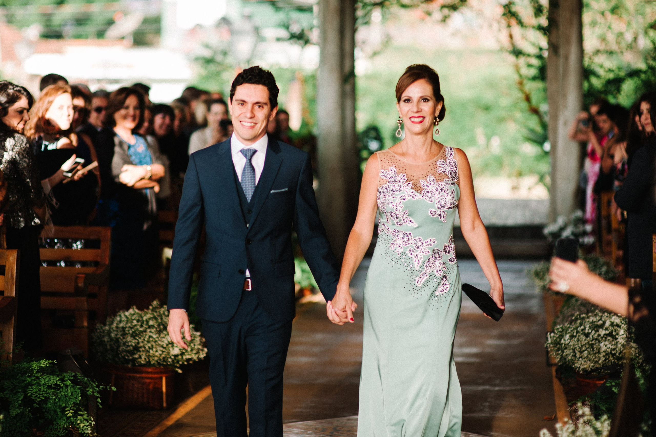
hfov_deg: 21.0
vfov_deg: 14.0
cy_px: 187
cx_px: 281
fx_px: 1771
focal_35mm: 97
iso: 200
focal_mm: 85
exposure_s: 1/1250
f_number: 1.8
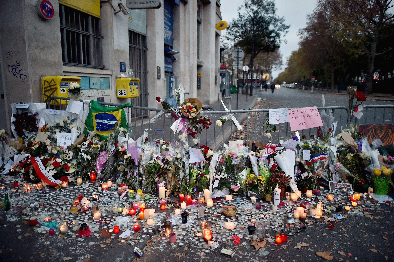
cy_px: 131
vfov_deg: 53.1
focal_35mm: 24
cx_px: 197
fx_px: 263
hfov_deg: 73.8
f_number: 1.4
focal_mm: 24
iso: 2000
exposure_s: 1/2500
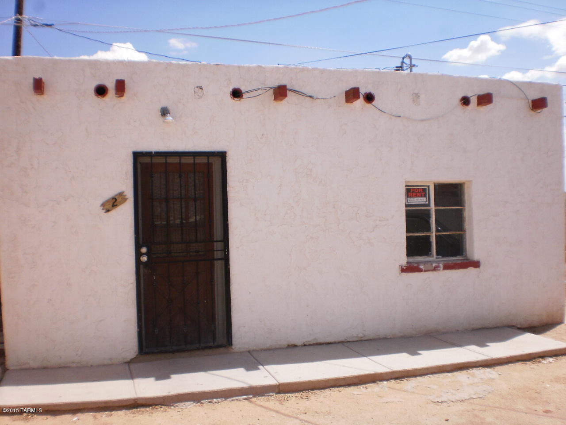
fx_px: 621
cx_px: 283
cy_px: 212
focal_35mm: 38
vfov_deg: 37.7
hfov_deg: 49.0
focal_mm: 6.3
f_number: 4.6
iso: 100
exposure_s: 1/1000
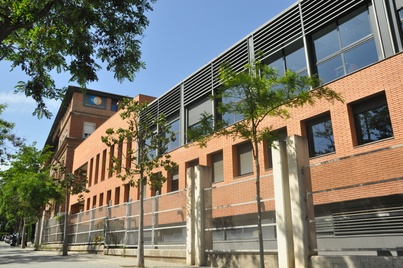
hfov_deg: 62.0
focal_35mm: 30
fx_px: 335
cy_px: 134
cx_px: 202
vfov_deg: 43.5
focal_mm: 20
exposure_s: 1/640
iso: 800
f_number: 13
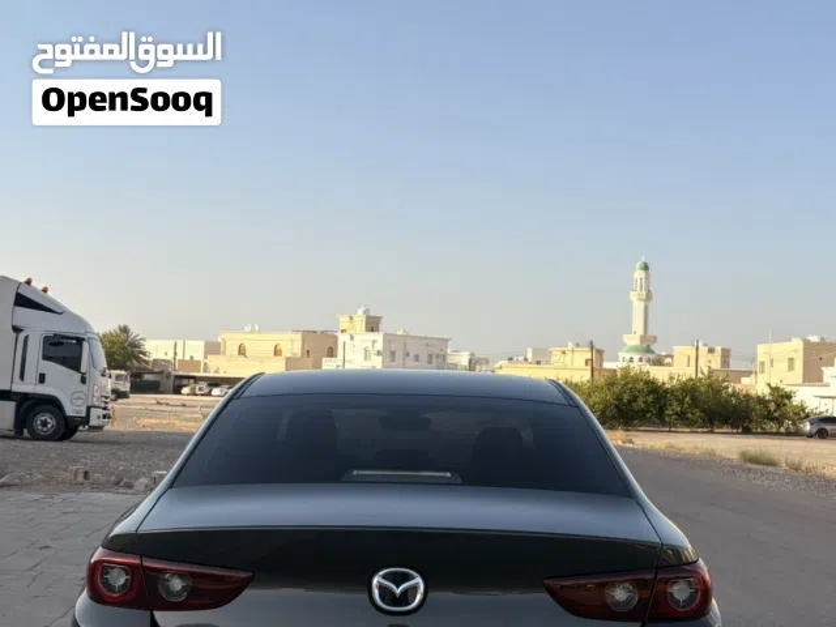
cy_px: 314
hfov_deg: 67.3
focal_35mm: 26
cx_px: 418
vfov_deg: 53.1
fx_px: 628
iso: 50
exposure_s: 1/2747
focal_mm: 5.96
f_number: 1.6
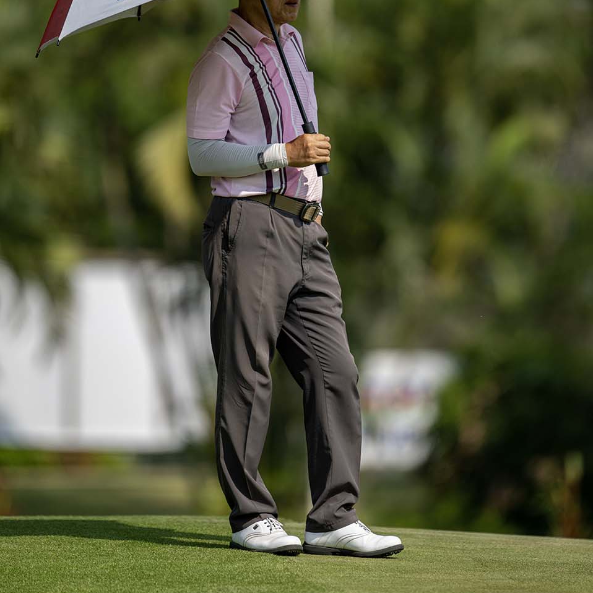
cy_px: 196
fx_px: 9904
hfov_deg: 3.4
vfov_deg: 3.4
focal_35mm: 511
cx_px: 296
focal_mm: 400
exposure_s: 1/1600
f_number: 3.5
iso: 280
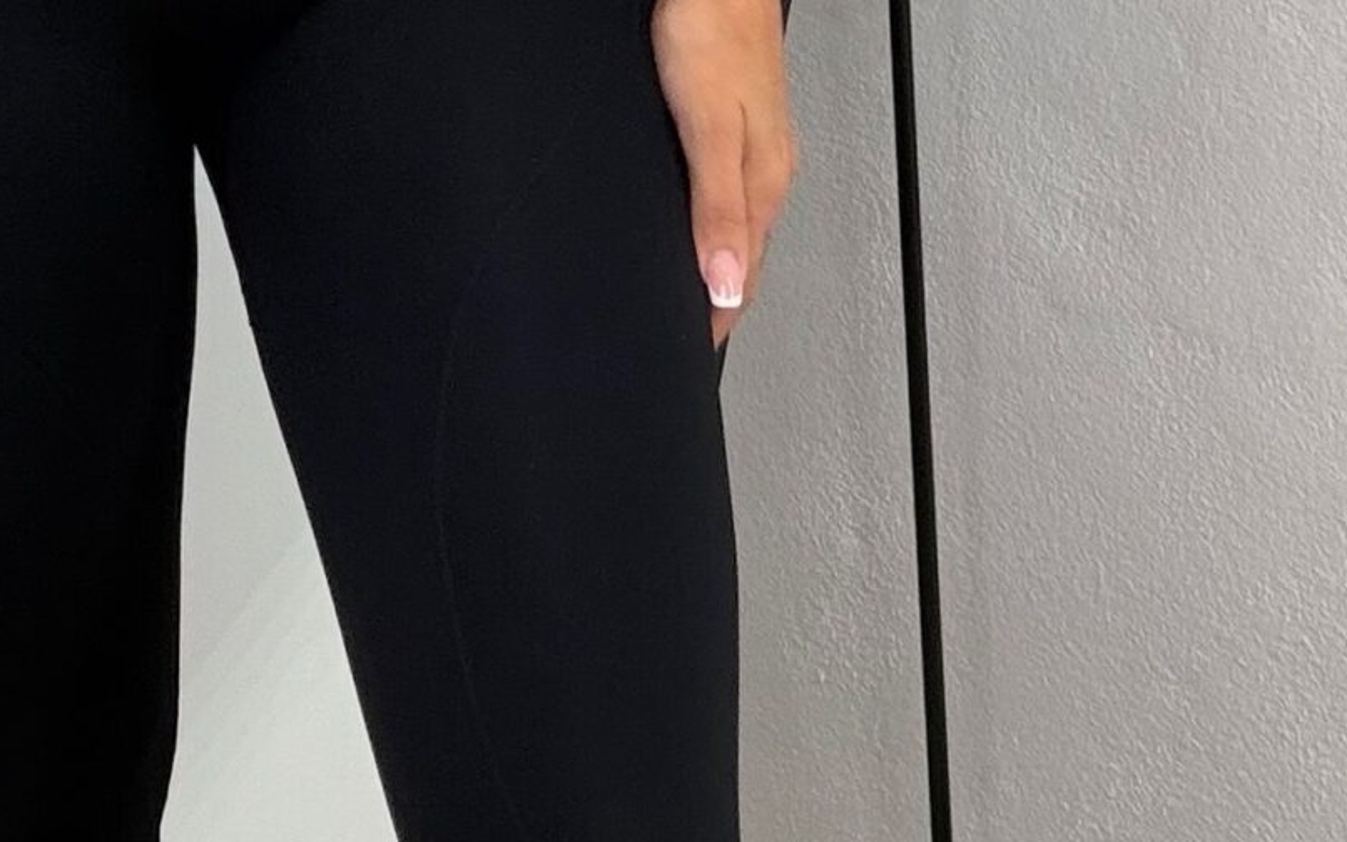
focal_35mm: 101
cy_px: -307
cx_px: 423
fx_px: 3708
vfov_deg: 12.5
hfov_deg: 20.5
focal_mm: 2.71
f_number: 1.9
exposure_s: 1/50
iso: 40
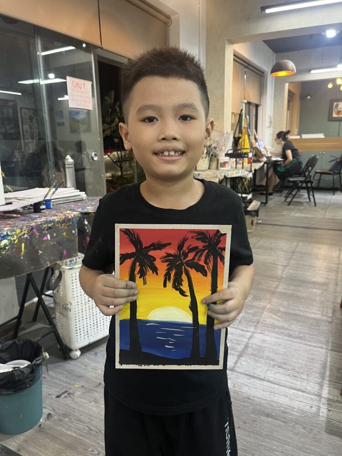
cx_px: 171
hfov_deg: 53.1
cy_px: 228
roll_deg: +2.0
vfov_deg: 67.3
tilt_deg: -14.3
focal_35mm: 26
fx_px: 343
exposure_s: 1/50
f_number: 1.6
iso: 100
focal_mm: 5.1
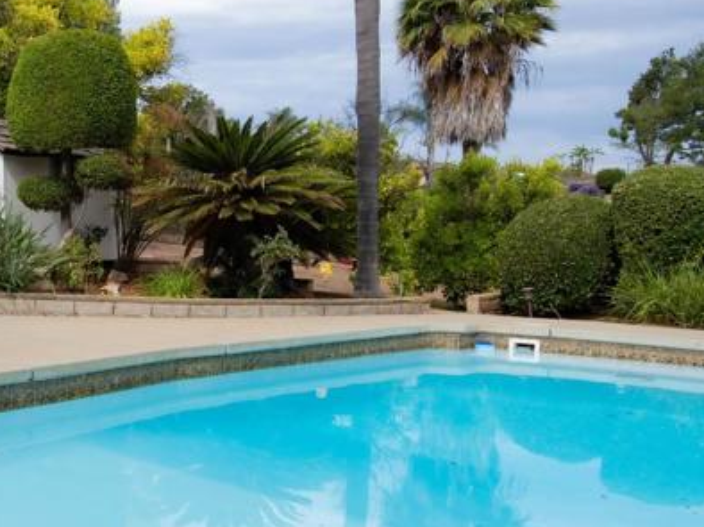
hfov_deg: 39.2
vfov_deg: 32.1
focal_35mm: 45
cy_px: 267
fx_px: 915
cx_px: 75
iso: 500
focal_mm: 18
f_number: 14
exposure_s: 1/250
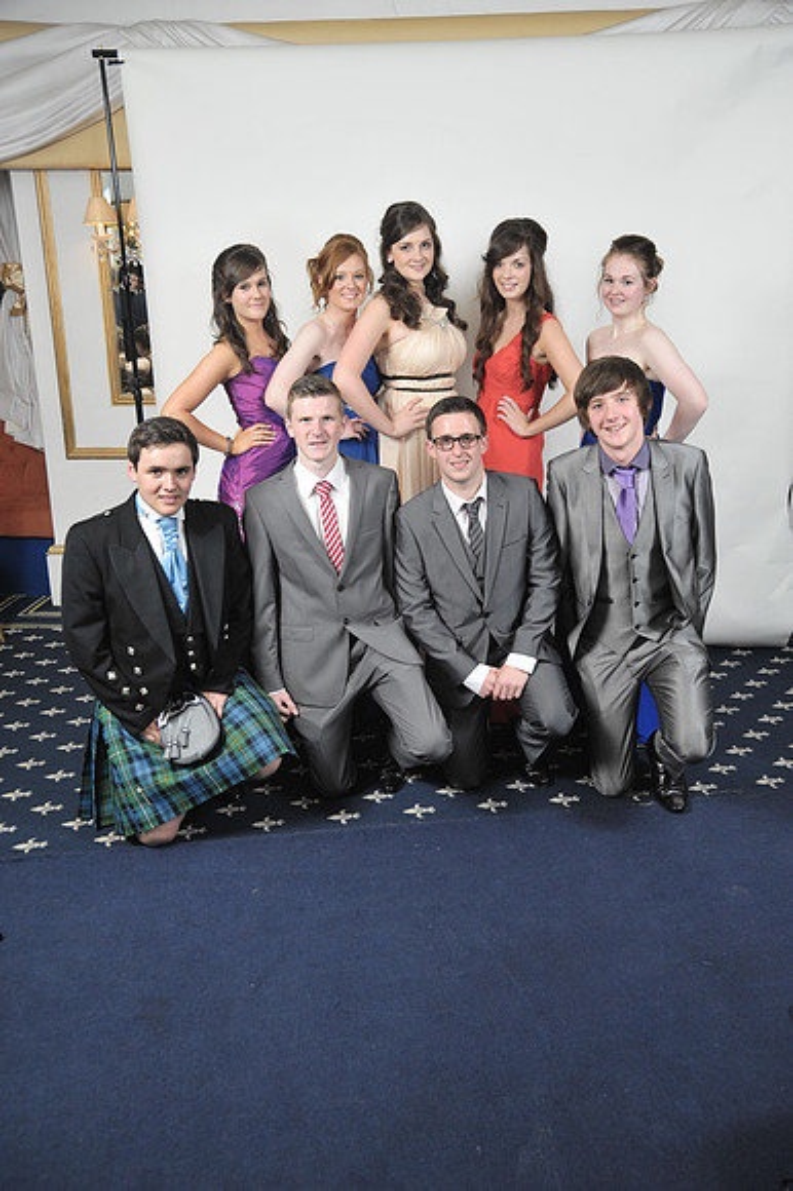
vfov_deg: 58.7
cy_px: 596
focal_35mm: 32
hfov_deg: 41.1
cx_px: 396
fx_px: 1059
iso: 1000
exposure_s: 1/160
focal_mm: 32
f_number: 7.1
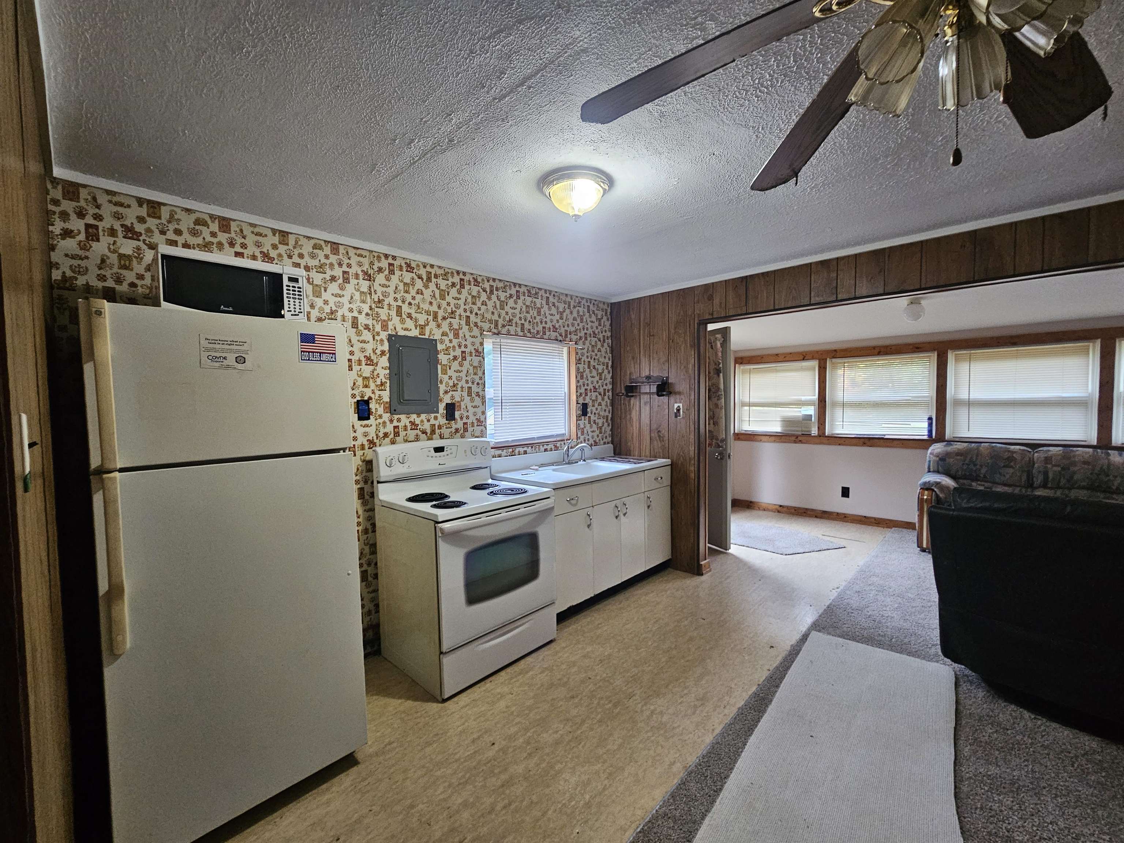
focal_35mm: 13
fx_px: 422
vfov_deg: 89.9
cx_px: 562
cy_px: 422
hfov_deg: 106.2
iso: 320
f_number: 2.2
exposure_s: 1/60
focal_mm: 2.2
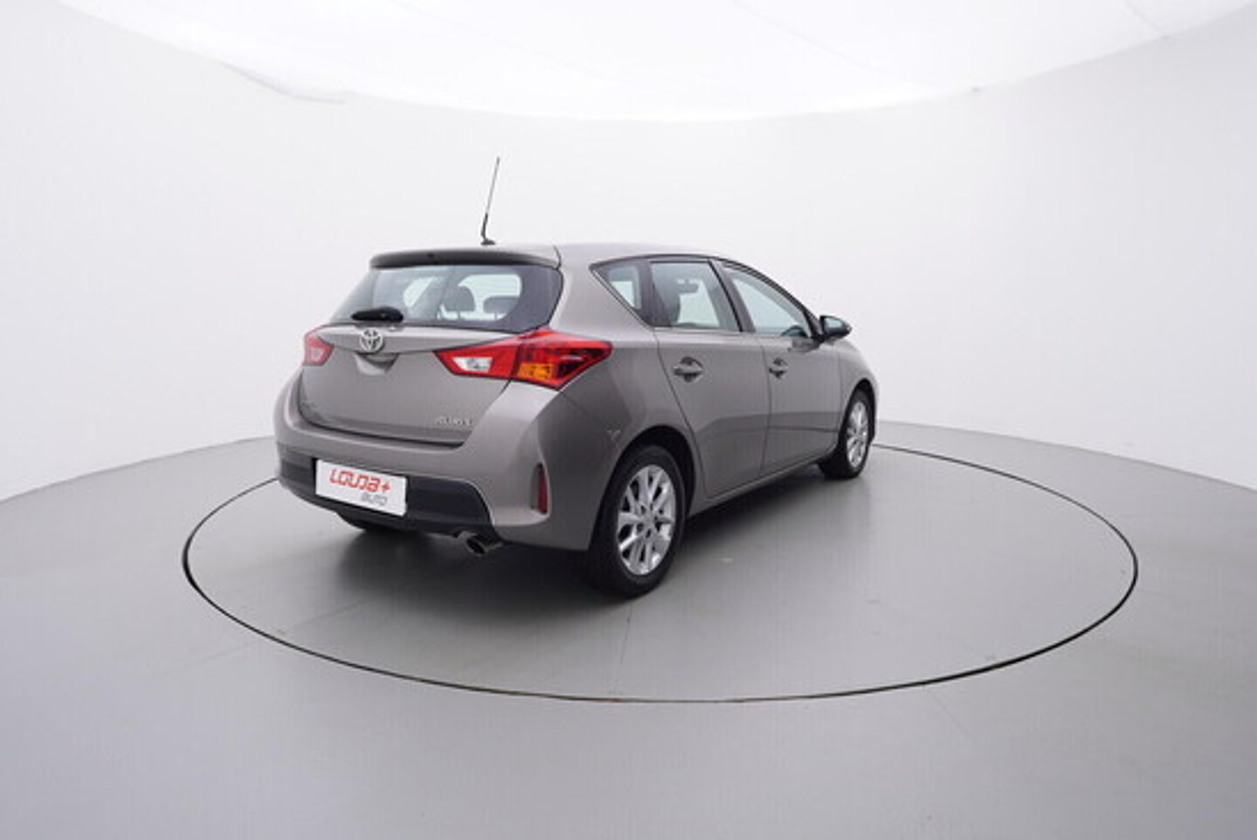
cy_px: 420
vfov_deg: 56.2
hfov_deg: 77.3
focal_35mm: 22
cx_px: 628
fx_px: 786
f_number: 5
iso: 200
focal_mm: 15
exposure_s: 1/80
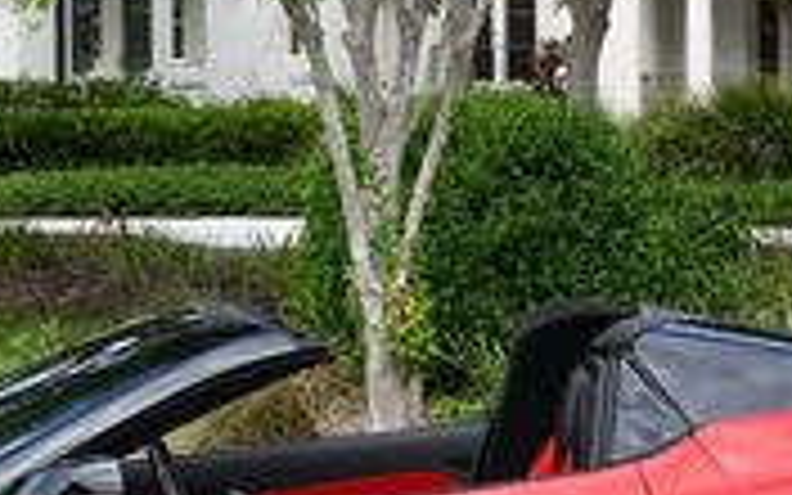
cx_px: 360
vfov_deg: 6.3
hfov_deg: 10.1
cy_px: 284
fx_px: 4490
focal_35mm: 208
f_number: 8
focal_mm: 28
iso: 180
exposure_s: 1/250
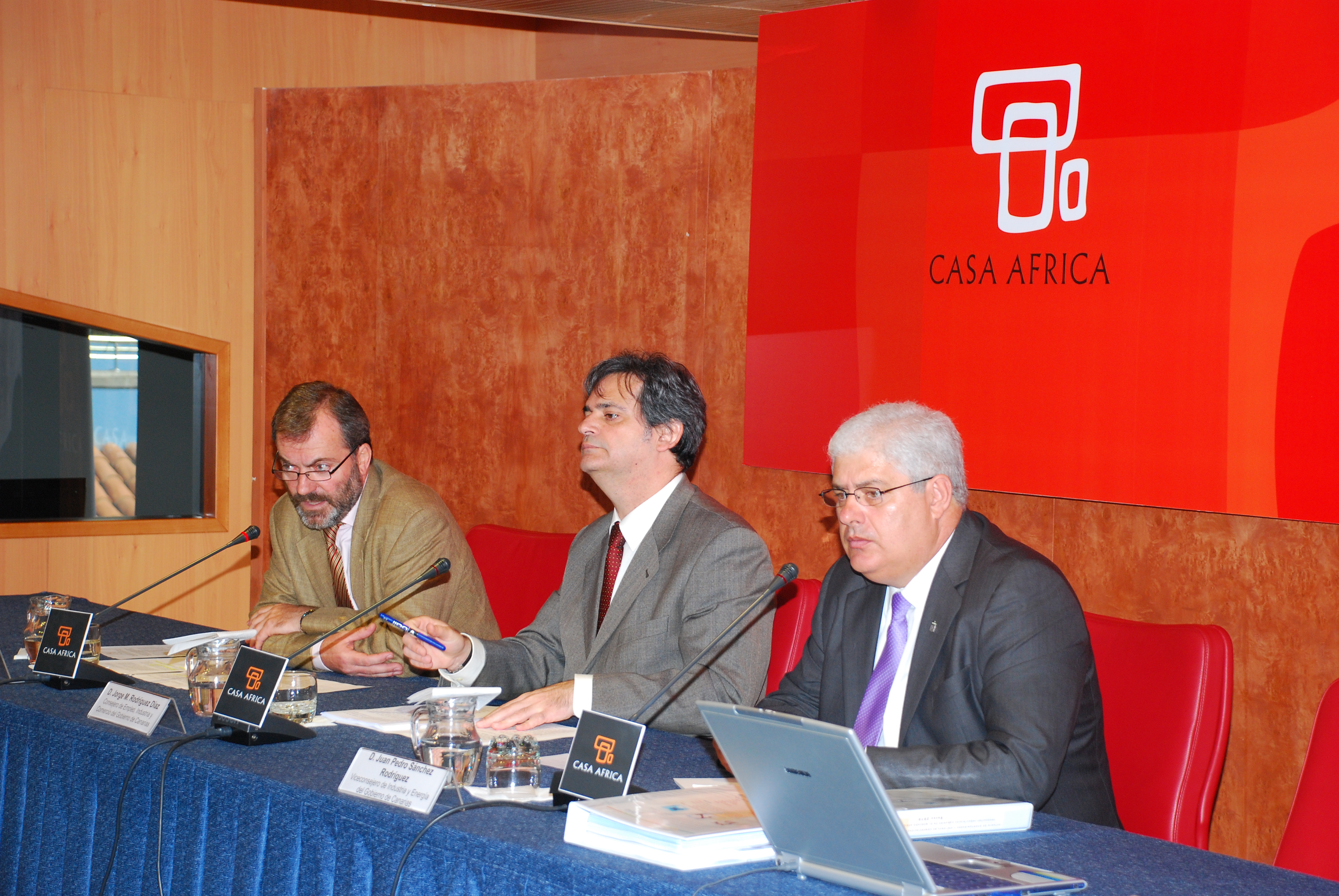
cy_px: 448
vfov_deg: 17.5
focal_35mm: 78
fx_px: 2905
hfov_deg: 26.0
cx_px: 670
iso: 400
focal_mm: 52
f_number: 5
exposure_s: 1/60
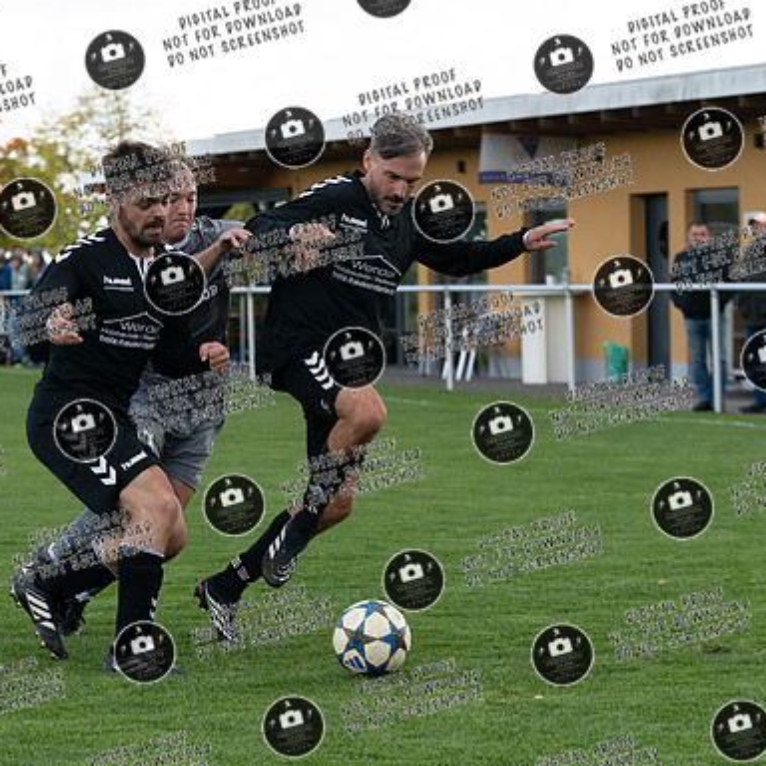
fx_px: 3380
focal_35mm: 135
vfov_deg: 12.9
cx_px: 176
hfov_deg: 12.9
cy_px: 348
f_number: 4
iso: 800
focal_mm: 78
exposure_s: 1/1600
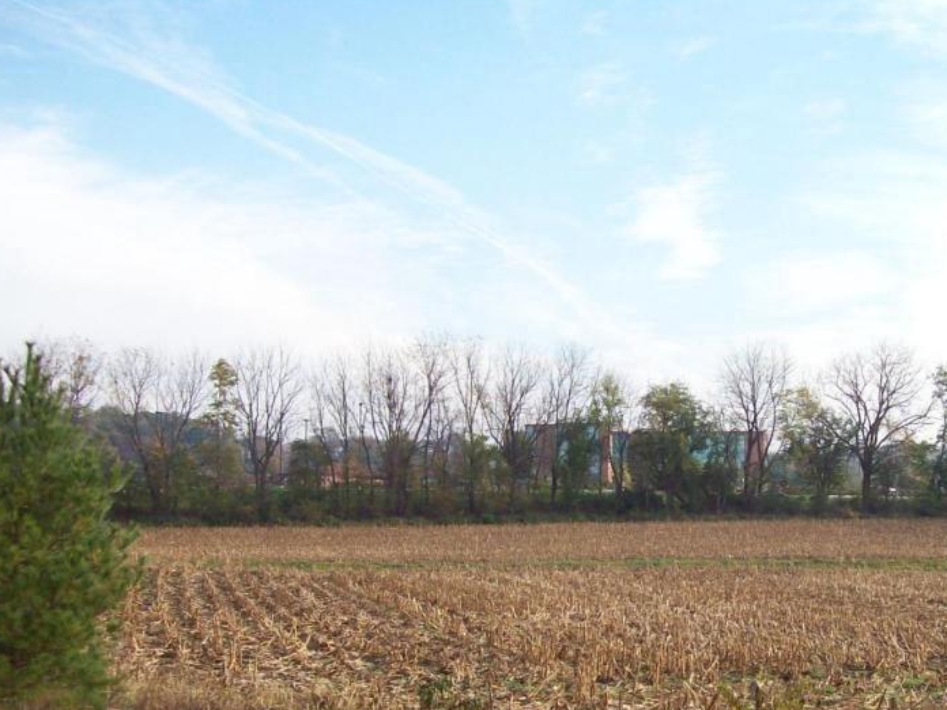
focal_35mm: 53
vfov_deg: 27.2
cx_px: 681
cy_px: 509
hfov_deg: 35.6
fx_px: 1450
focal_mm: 6
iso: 80
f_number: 2.7
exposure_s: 1/472
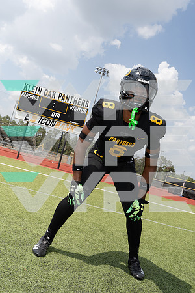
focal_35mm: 34
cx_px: 98
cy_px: 146
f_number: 11
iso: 160
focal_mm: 34
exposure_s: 1/250
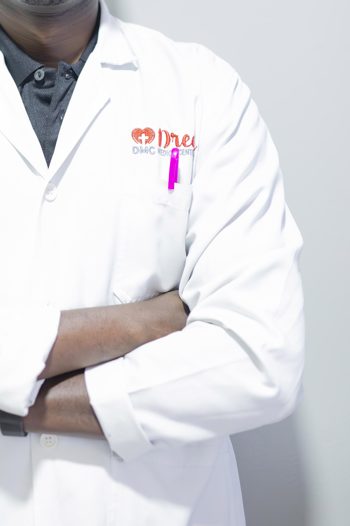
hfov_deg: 14.7
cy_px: 49
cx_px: 38
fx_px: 1342
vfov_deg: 21.6
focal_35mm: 92
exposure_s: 1/100
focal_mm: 50
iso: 6400
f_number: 3.2
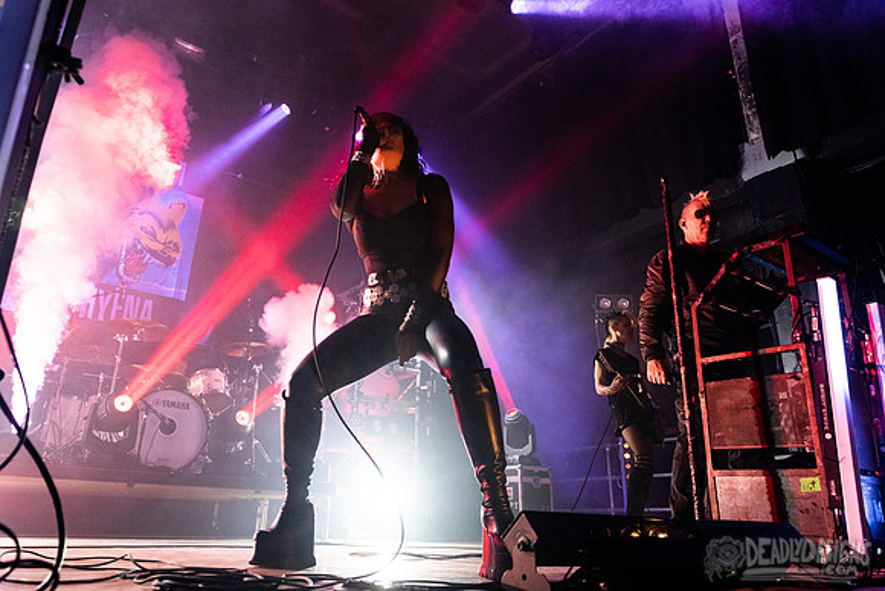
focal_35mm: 26
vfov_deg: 49.4
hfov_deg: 69.1
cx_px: 404
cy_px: 270
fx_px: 641
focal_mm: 24
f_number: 4
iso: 3200
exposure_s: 1/400
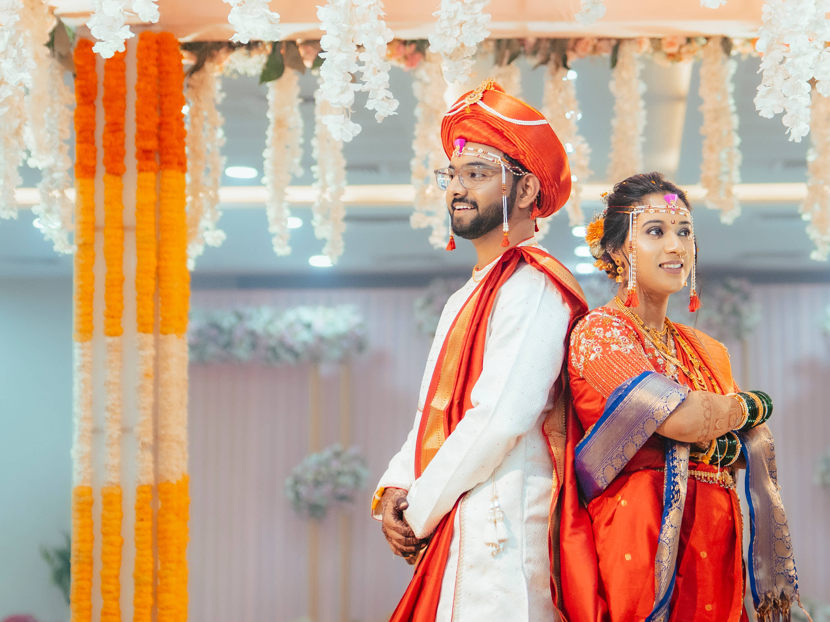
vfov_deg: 13.7
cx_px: 526
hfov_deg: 18.3
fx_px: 2565
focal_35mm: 107
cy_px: 84
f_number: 2
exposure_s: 1/640
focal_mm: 50
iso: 800
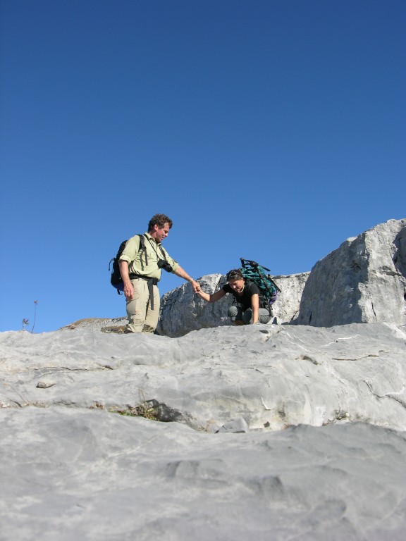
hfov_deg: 40.7
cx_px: 203
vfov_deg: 52.6
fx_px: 547
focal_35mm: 35
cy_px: 270
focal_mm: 8.9
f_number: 5.6
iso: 50
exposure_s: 1/256
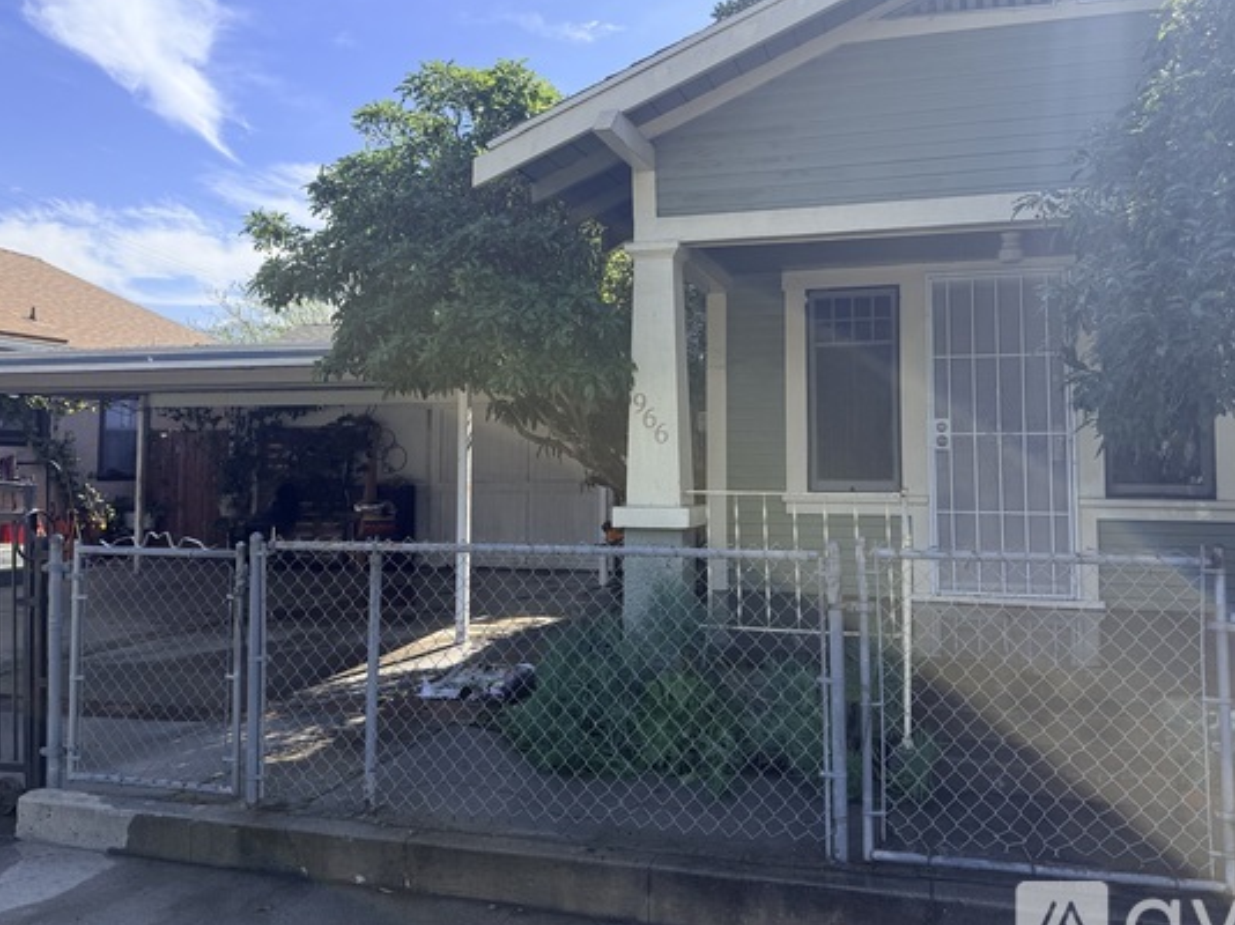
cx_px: 619
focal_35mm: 30
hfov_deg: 60.0
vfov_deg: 46.6
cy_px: 395
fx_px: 1070
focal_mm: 6.76
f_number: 1.78
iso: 100
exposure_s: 1/3279
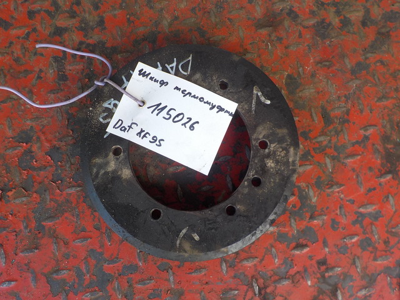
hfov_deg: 60.0
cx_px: 200
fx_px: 347
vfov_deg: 46.8
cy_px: 150
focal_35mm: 30
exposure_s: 1/80
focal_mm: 4.1
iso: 125
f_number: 3.3
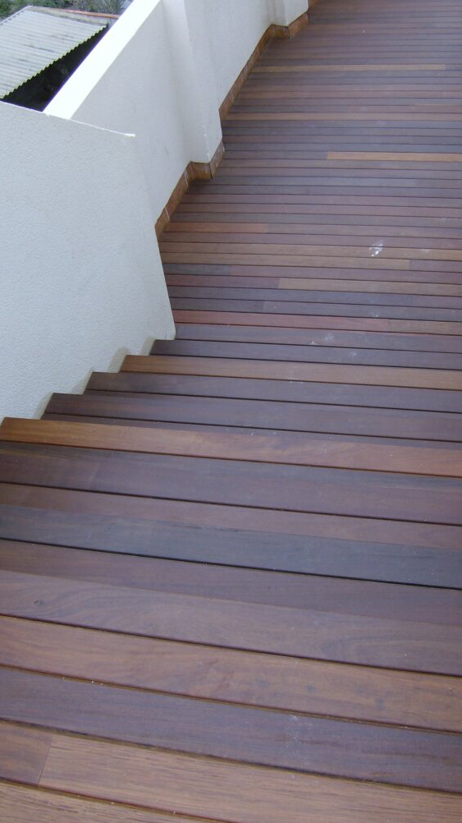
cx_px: 209
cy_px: 407
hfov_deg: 29.7
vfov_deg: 50.5
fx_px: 872
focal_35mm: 40
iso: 100
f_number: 4.7
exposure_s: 1/407
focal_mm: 6
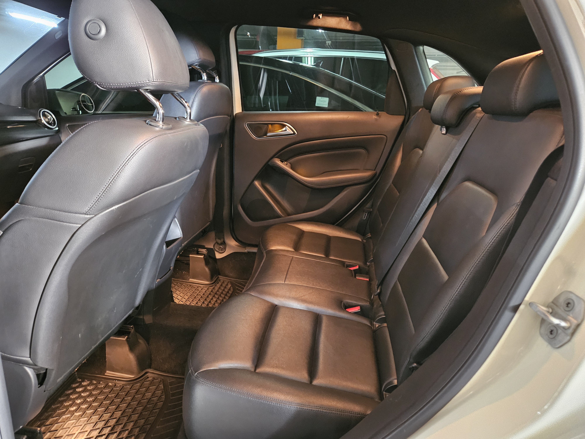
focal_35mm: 23
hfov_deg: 73.9
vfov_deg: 58.9
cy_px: 220
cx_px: 292
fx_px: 389
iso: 1600
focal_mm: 5.4
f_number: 1.8
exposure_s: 1/15
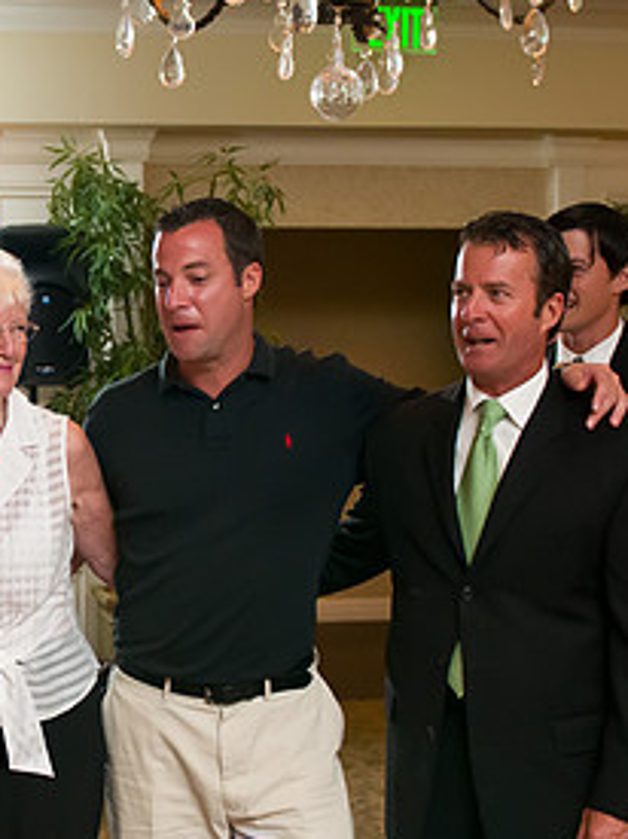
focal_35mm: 73
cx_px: -6
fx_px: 1767
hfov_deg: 19.5
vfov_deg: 26.7
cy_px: 484
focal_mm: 24
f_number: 3.2
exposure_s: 1/160
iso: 1250
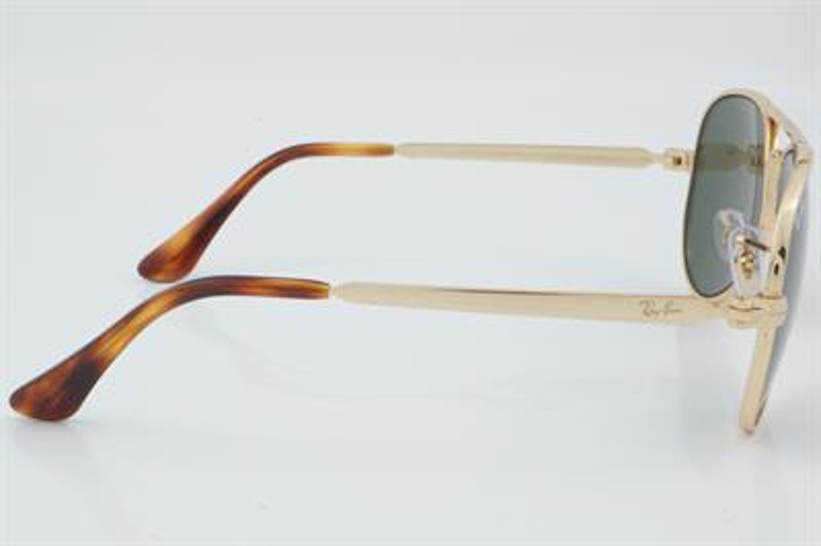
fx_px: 1709
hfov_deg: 27.0
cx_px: 410
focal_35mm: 75
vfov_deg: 18.2
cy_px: 273
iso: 100
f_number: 32
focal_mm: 50
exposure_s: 1/3
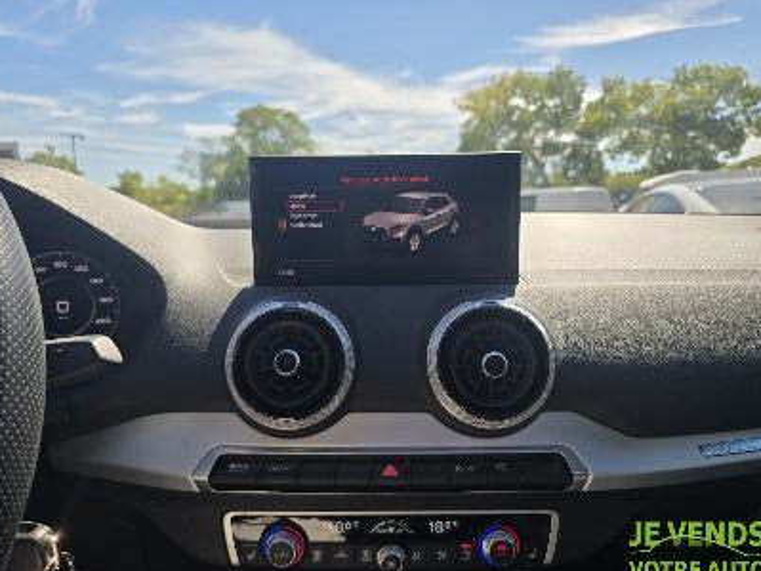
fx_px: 527
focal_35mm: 24
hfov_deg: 71.6
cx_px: 380
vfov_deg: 56.8
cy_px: 296
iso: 12
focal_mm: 6.3
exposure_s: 1/556
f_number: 1.7
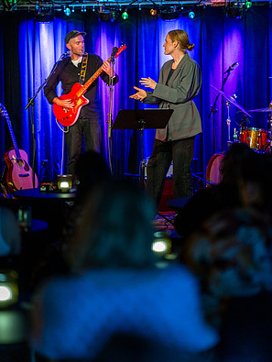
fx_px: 973
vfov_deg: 21.1
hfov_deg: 15.9
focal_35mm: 93
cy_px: 160
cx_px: 136
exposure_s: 1/200
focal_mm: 85
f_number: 1.4
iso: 2500
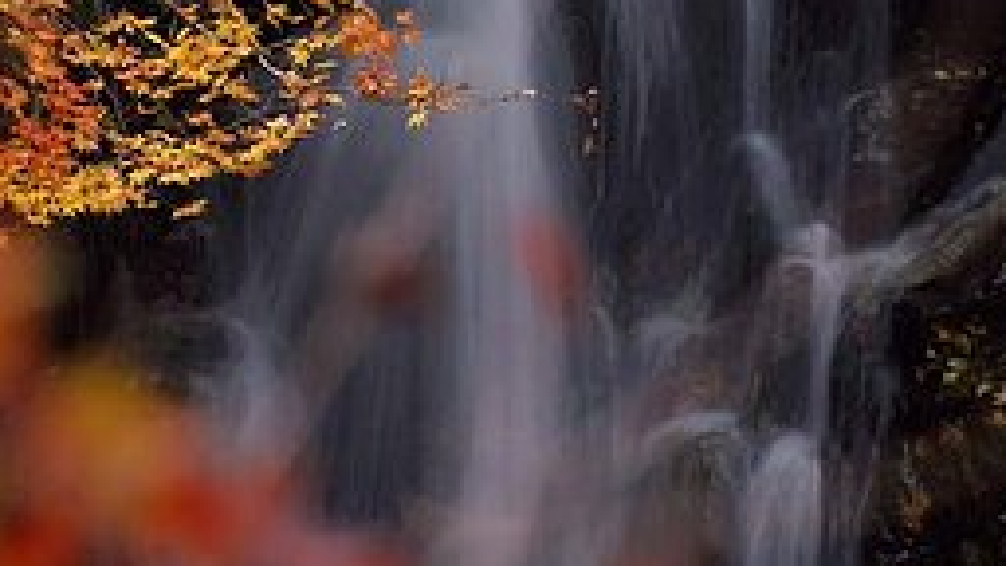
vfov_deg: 2.1
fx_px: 15071
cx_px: 413
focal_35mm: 565
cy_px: -200
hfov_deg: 3.8
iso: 200
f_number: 11
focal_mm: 180
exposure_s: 1/4
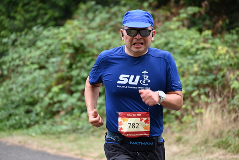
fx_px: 1328
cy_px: 80
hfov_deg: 10.3
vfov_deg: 6.9
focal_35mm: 200
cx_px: 120
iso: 450
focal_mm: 200
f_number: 6.3
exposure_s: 1/250
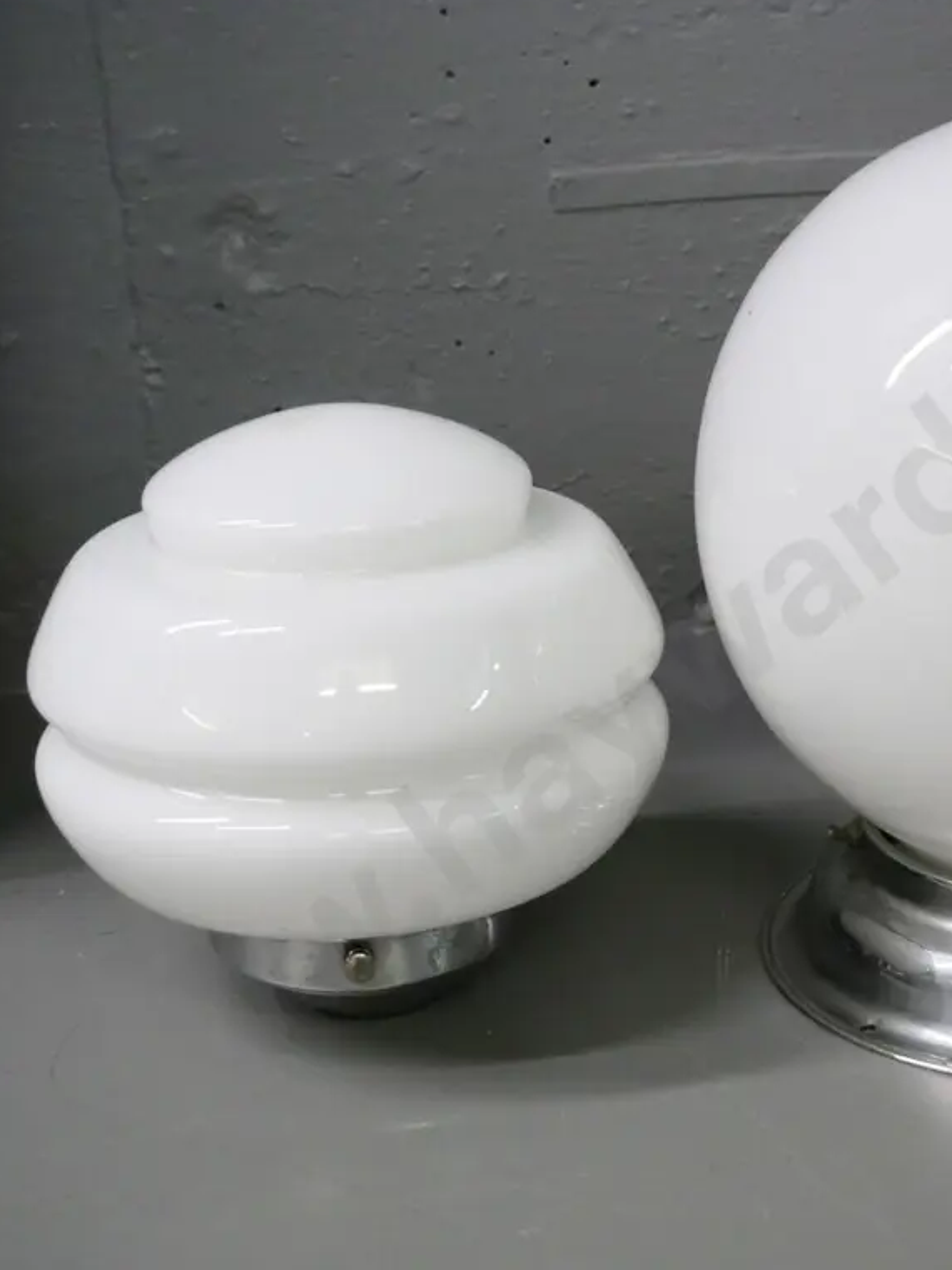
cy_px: 630
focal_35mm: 62
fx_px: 2273
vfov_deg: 31.2
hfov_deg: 23.3
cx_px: 747
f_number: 5
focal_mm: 23
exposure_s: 1/200
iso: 3200
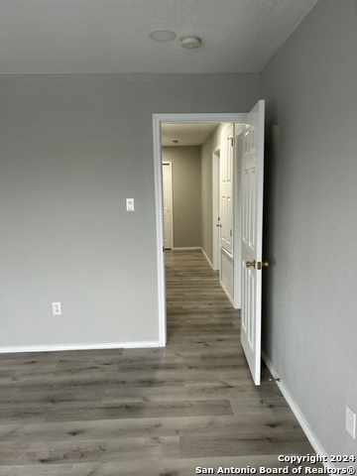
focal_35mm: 26
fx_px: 358
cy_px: 238
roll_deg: +0.6
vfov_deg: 67.3
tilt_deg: -8.6
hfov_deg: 53.1
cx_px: 178
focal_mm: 5.7
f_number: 1.5
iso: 80
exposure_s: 1/60
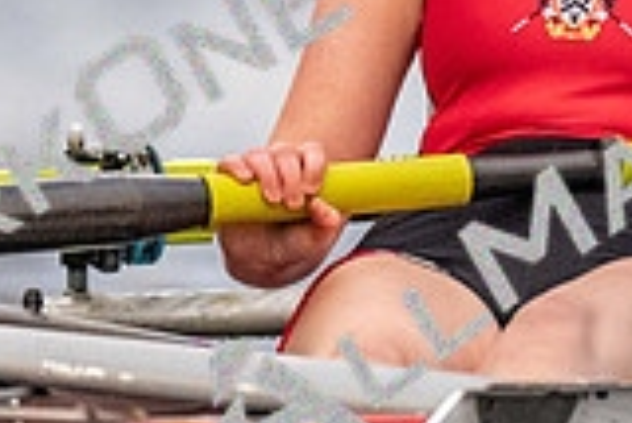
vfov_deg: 0.4
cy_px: -101
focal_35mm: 3264
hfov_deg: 0.6
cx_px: 1011
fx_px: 57352
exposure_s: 1/2500
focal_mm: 600
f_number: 4
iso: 3600
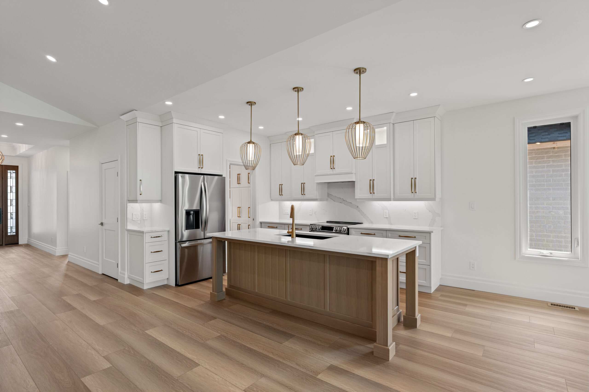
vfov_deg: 67.4
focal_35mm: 18
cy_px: 196
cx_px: 294
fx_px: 294
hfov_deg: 90.0
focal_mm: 18
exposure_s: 1/40
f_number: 4
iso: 400
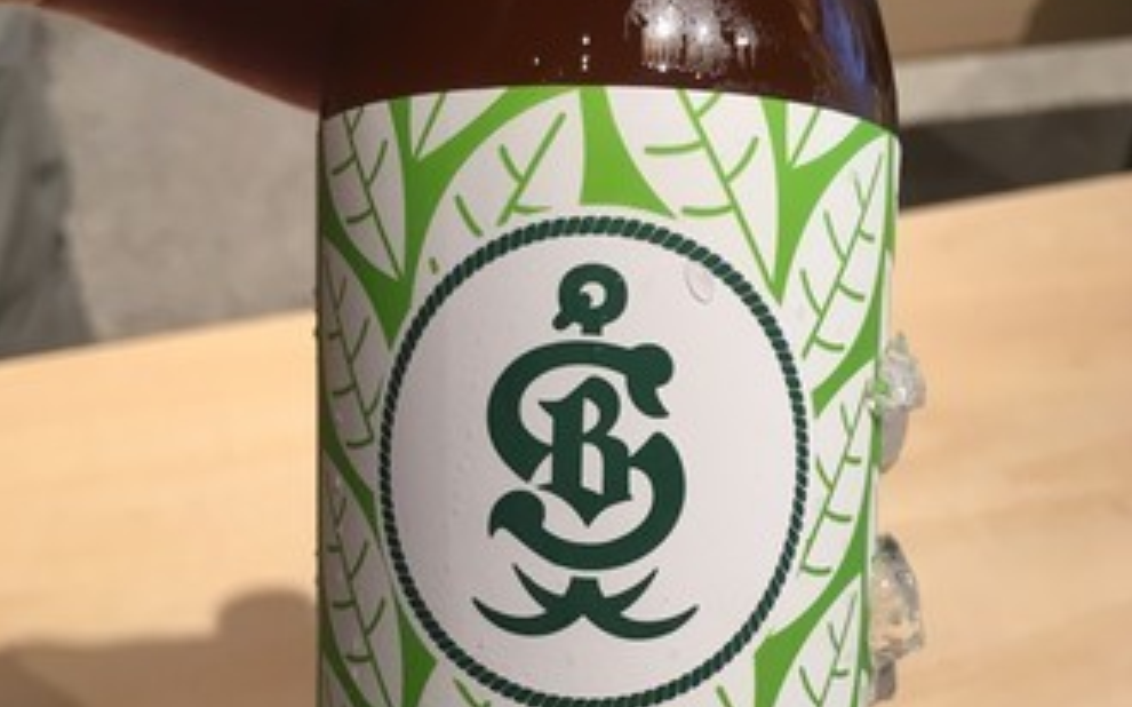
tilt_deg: -54.6
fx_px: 1295
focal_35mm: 42
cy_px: 614
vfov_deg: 29.5
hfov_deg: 47.2
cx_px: 566
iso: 64
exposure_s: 1/30
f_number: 2.2
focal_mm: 4.15
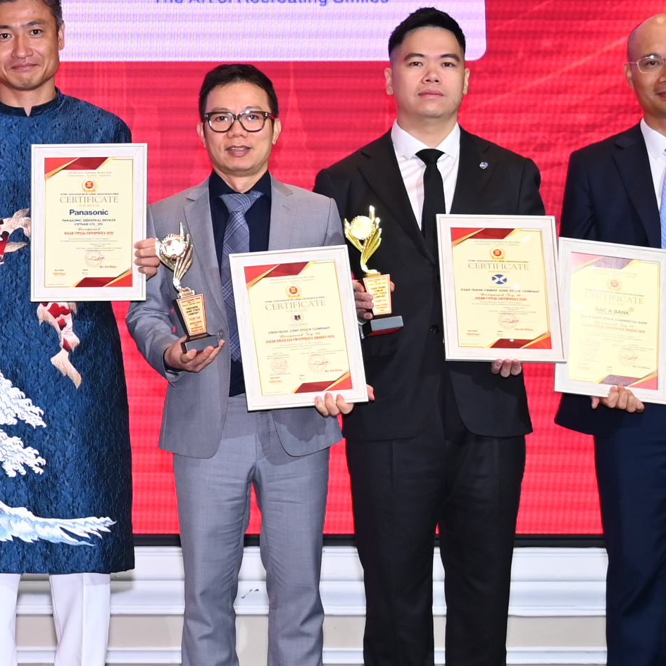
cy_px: 138
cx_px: -334
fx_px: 2743
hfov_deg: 13.1
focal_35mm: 126
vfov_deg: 13.8
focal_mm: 31
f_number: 3.2
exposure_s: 1/200
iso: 400
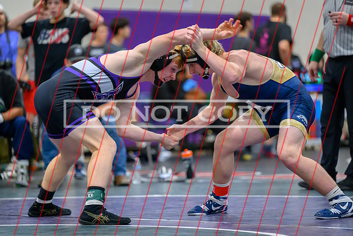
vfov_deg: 8.3
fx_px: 1632
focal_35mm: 166
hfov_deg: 12.3
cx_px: 183
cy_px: 114
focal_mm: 160
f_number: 2.8
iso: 6400
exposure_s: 1/640
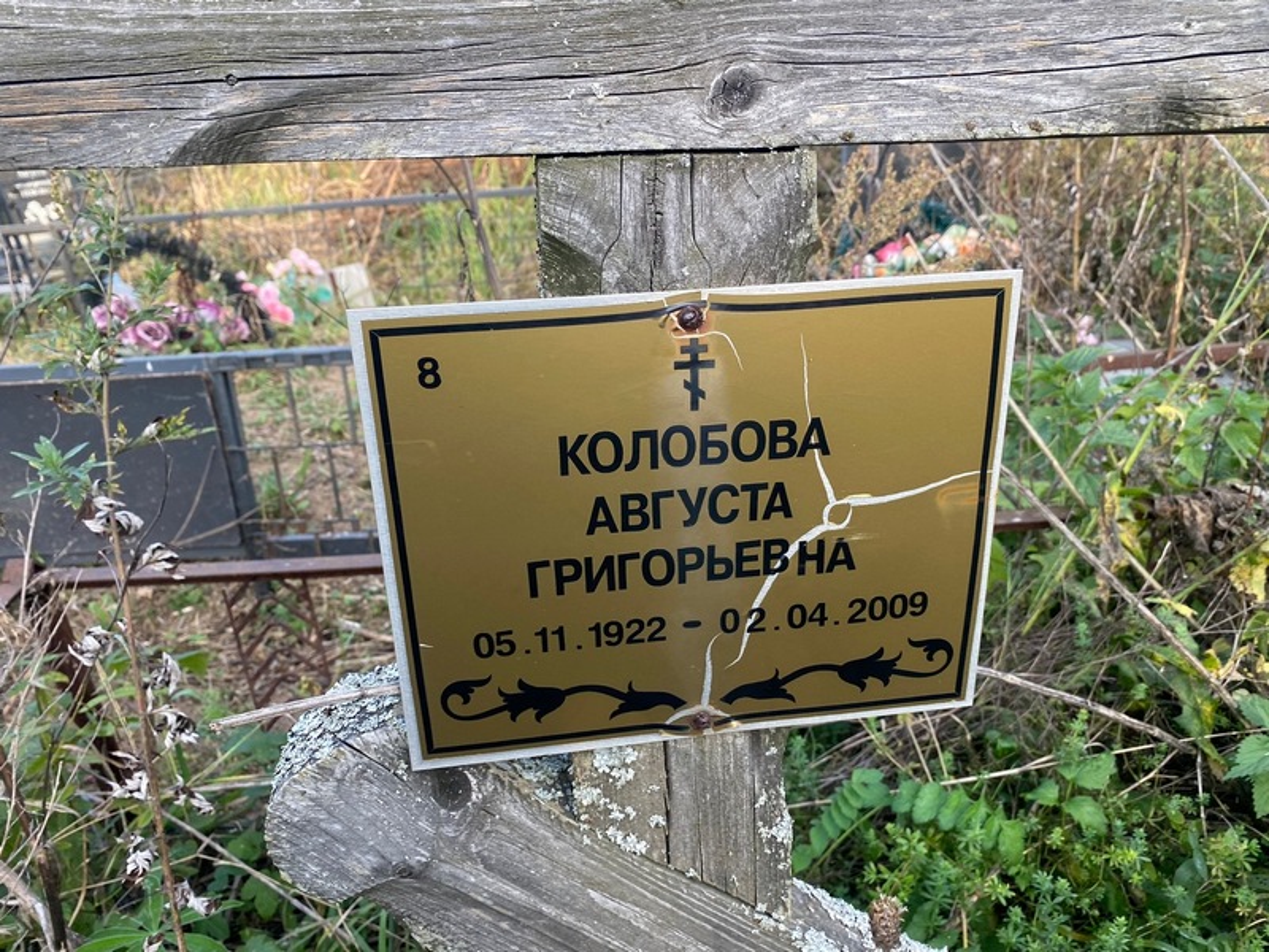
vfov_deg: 53.1
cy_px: 476
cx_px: 634
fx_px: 953
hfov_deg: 67.3
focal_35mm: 26
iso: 32
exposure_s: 1/152
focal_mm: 4.25
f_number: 1.8
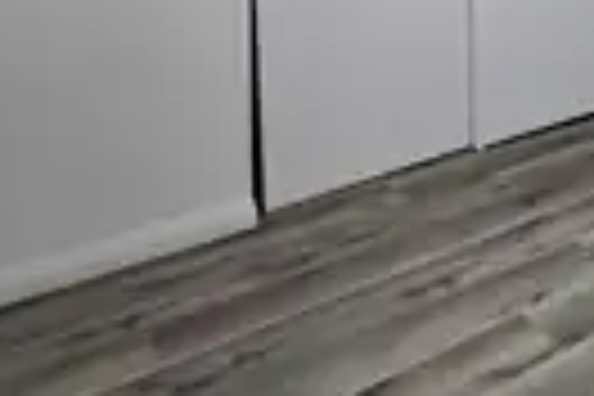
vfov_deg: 26.1
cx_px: 698
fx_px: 676
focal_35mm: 41
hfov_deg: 37.2
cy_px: -162
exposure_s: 1/60
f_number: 2.2
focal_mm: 2.2
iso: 200
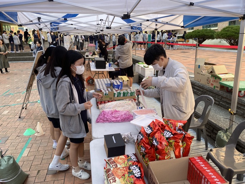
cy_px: 92
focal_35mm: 26
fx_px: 184
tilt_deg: -14.8
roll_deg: +0.7
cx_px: 122
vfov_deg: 53.1
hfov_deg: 67.3
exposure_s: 1/217
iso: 32
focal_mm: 4.25
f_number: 1.8
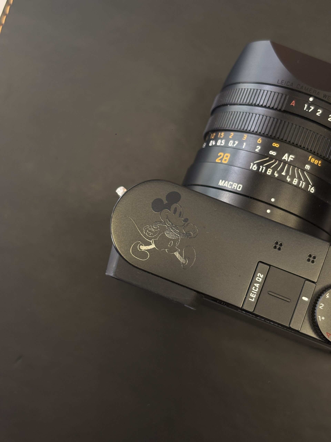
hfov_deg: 28.0
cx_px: 166
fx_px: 663
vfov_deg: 36.8
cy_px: 221
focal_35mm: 52
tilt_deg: -87.1
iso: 64
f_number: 1.6
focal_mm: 5.96
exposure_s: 1/50
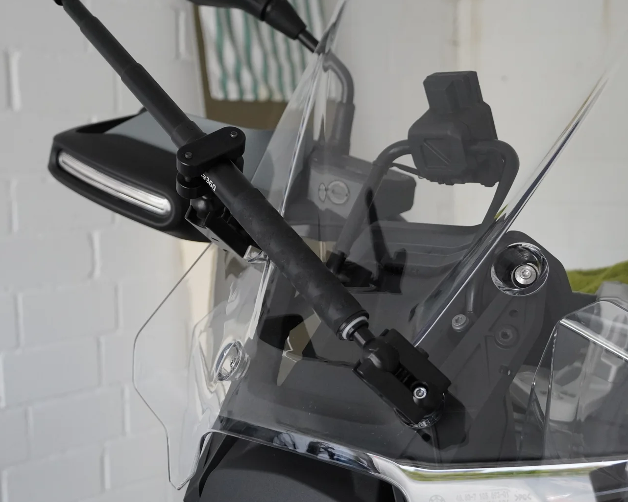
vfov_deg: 28.8
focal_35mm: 53
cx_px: 319
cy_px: 278
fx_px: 980
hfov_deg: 35.5
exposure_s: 1/160
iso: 2000
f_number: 4
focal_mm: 25
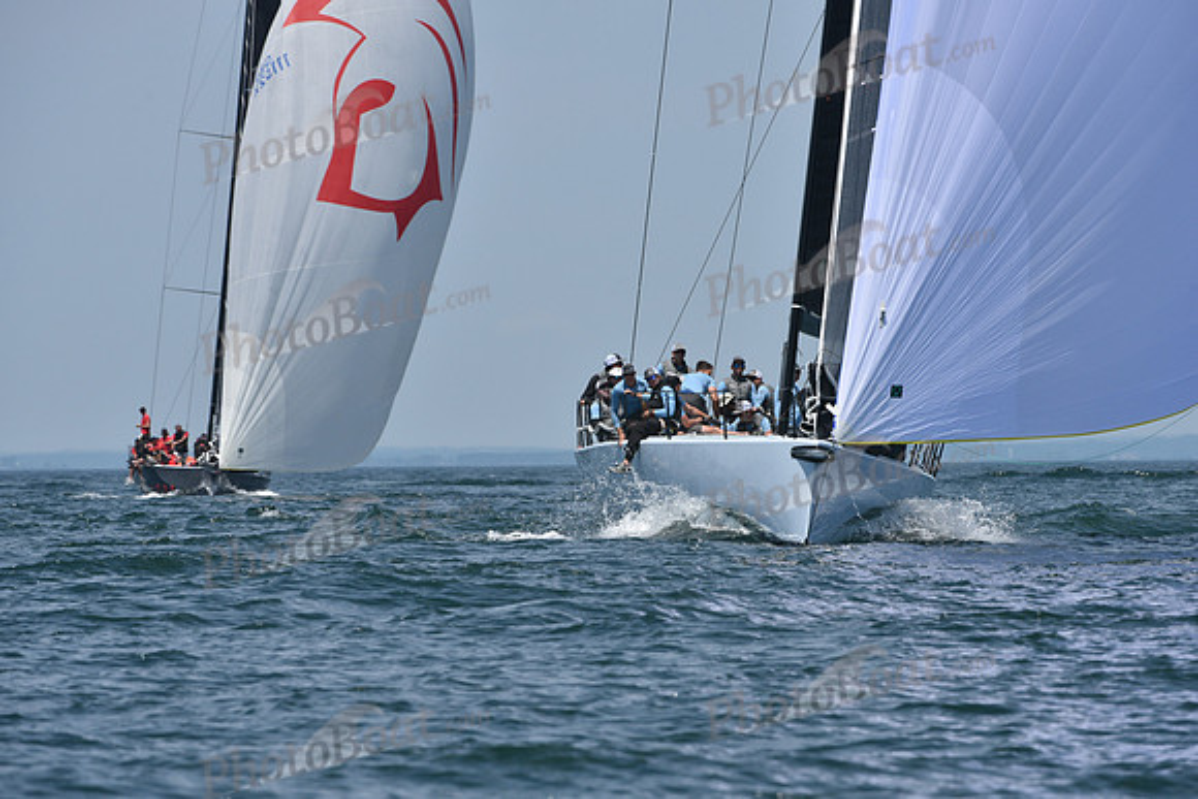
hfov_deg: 5.2
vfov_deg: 3.4
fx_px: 13314
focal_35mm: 400
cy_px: 400
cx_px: 599
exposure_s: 1/1000
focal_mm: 400
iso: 320
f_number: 10
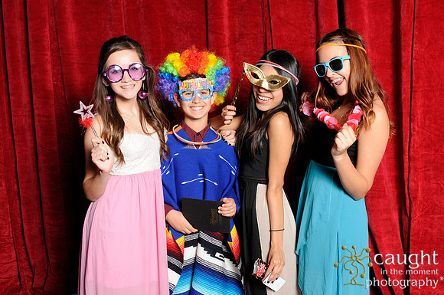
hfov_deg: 46.5
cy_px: 148
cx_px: 222
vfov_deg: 31.8
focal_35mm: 42
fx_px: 517
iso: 400
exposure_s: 1/60
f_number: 8
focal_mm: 28
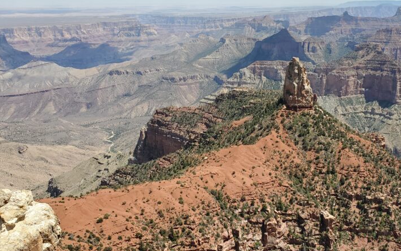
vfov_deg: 31.9
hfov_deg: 48.9
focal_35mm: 40
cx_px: 244
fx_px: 437
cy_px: 106
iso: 50
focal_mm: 4.3
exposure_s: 1/1307
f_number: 2.4
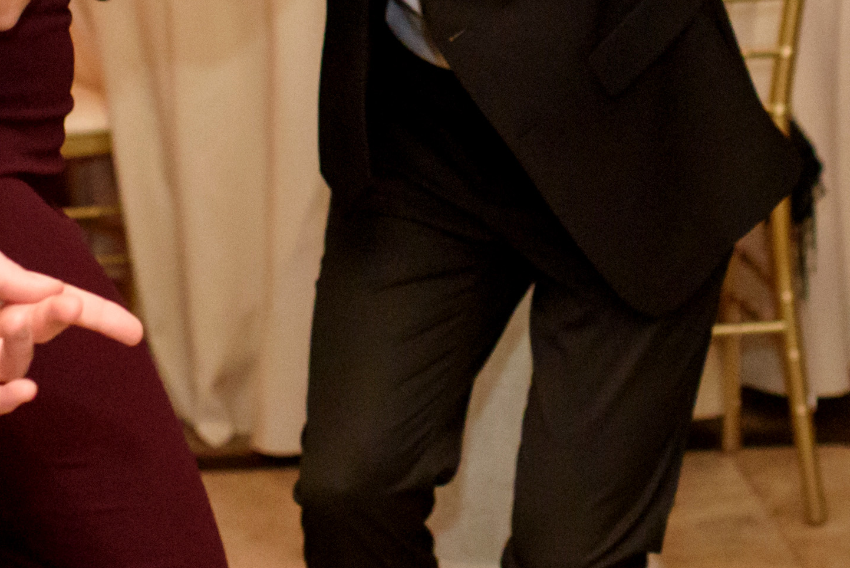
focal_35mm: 146
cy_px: -132
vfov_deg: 9.3
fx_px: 3449
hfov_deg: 14.0
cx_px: 572
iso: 2000
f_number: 2.8
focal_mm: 35
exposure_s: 1/200
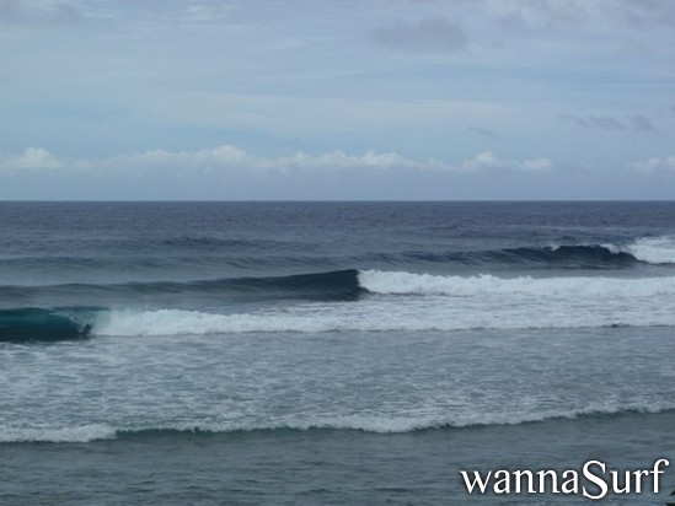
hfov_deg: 19.3
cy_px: 253
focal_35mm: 102
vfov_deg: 14.5
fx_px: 1989
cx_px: 338
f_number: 7.1
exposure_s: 1/320
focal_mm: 18.2
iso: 64
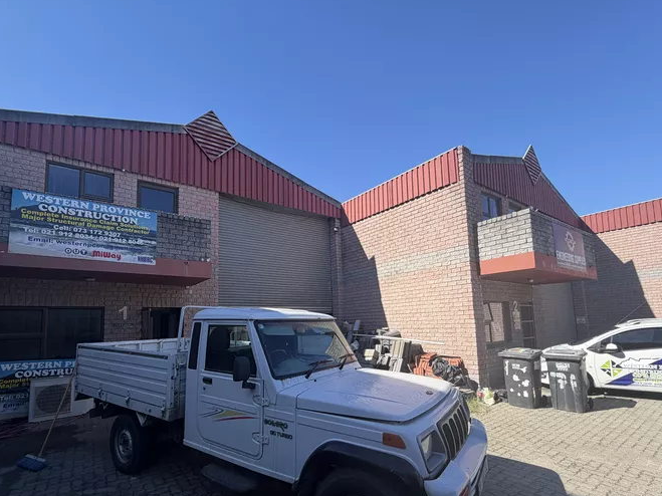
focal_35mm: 17
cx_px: 316
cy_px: 294
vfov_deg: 74.0
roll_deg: +1.5
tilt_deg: +5.2
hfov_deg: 91.0
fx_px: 325
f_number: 2.2
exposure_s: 1/672
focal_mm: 2.22
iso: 40
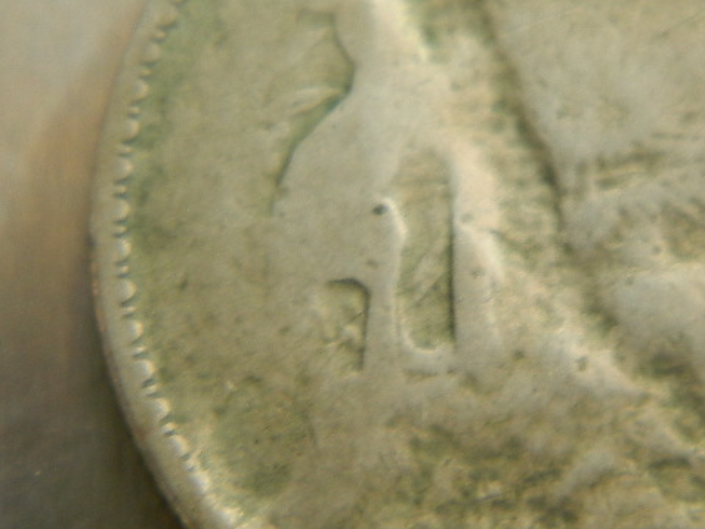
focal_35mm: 221
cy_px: 247
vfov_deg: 6.7
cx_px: 531
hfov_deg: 8.9
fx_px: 4502
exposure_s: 1/50
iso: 100
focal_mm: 18.6
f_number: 4.5
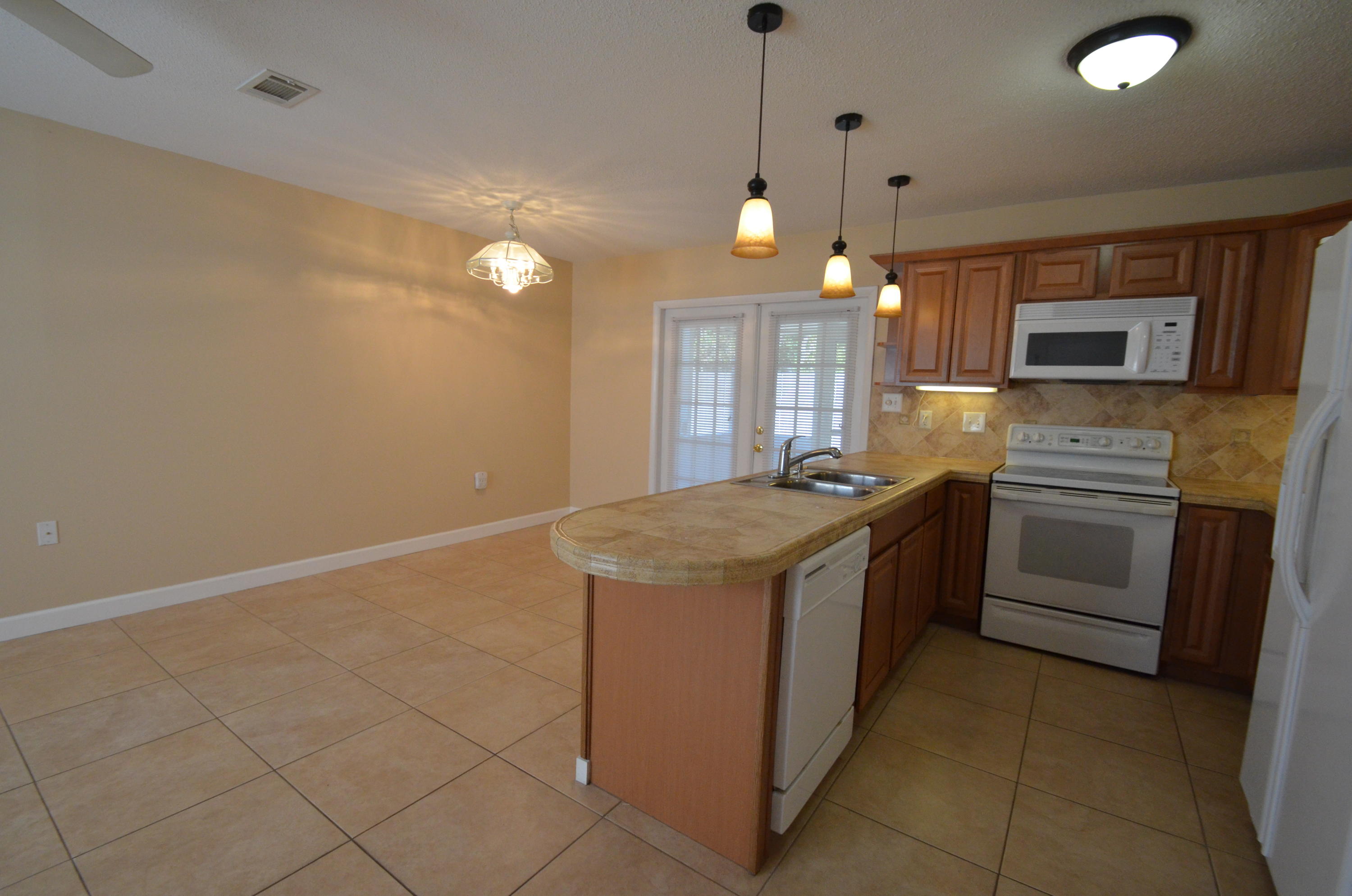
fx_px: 562
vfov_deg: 77.1
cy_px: 448
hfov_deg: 100.5
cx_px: 676
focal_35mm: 15
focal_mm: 10
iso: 1600
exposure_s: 1/200
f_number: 7.1
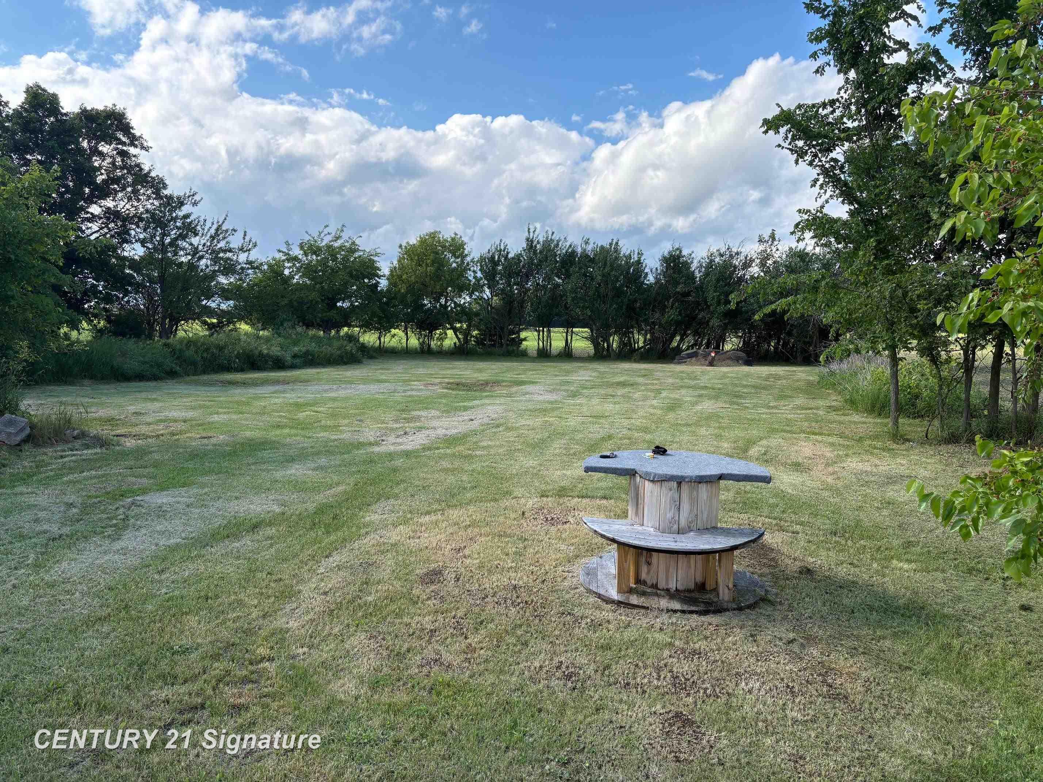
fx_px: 783
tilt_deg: -5.3
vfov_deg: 53.1
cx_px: 522
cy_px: 391
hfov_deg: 67.3
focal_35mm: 26
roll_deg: -0.6
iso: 50
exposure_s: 1/2538
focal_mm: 5.96
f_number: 1.6
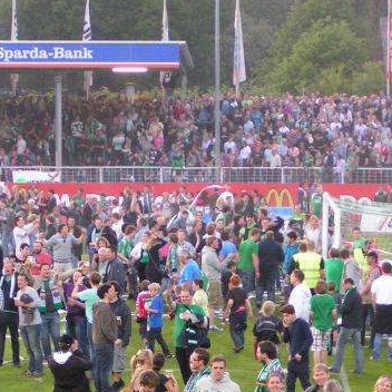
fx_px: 2216
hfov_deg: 10.1
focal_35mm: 173
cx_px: 163
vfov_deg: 10.1
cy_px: 294
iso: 200
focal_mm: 13.2
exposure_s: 1/60
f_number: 3.2
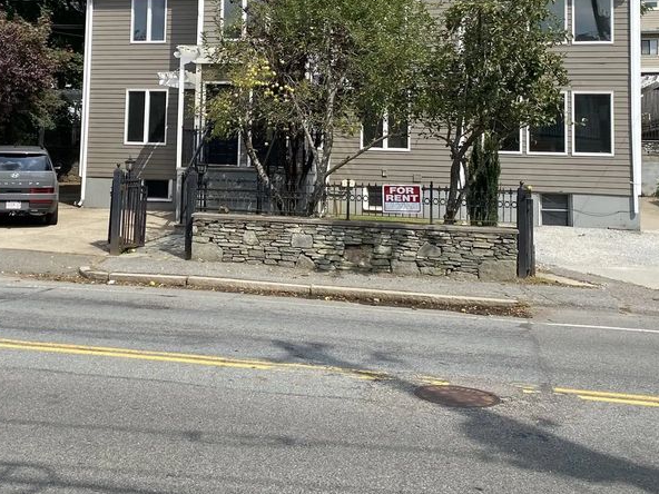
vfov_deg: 31.3
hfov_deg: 41.7
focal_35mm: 45
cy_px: 96
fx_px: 857
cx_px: 235
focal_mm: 4.25
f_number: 1.8
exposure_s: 1/2967
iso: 32
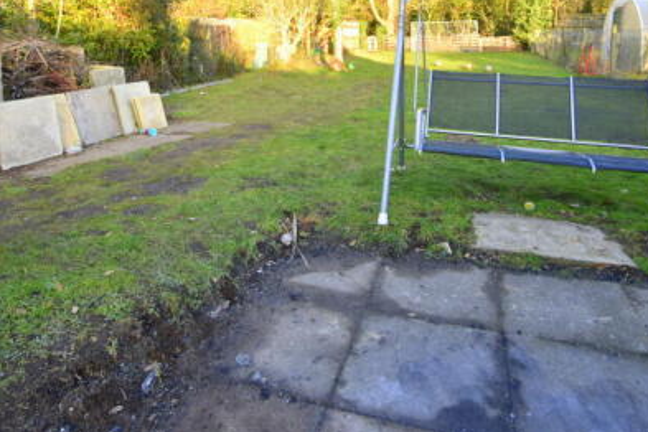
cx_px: 327
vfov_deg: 48.0
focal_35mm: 25
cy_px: 77
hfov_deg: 71.5
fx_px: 450
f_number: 5
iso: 250
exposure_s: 1/200
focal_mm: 10
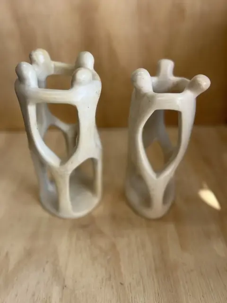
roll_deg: +0.2
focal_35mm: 26
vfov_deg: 67.3
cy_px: 152
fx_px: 227
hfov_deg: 53.1
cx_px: 114
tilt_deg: -36.8
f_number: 1.6
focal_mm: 5.1
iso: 64
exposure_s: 1/121
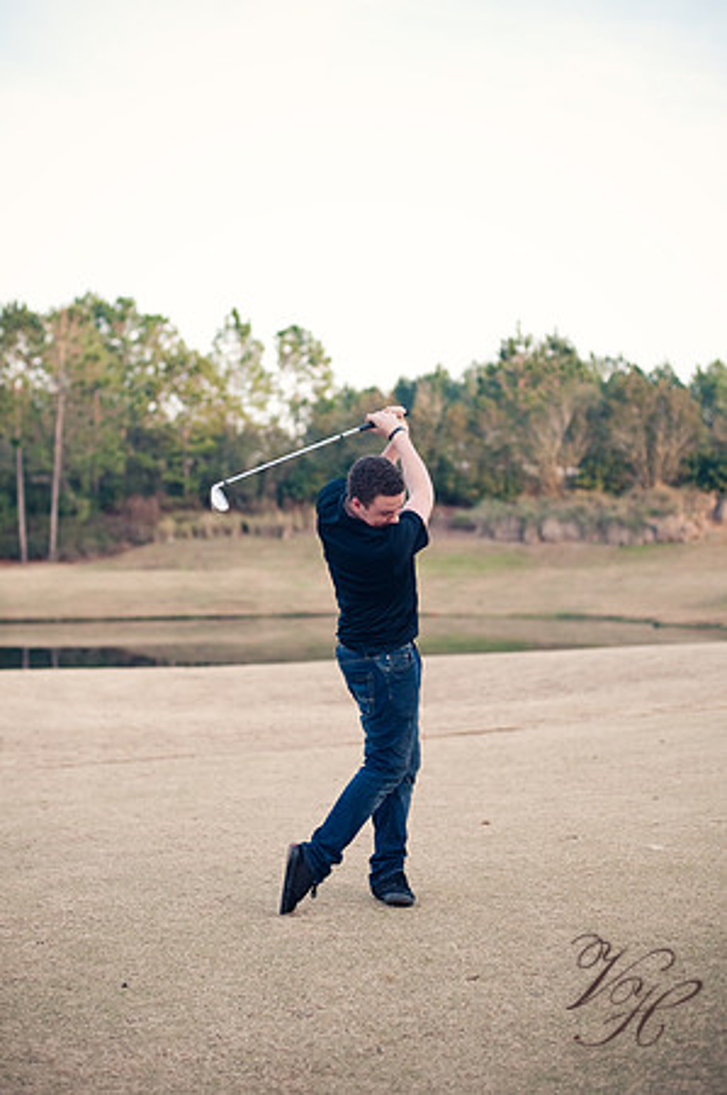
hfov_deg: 26.9
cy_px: 548
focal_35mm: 50
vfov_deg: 39.6
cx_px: 364
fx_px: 1518
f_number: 2.2
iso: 200
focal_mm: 50
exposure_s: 1/500
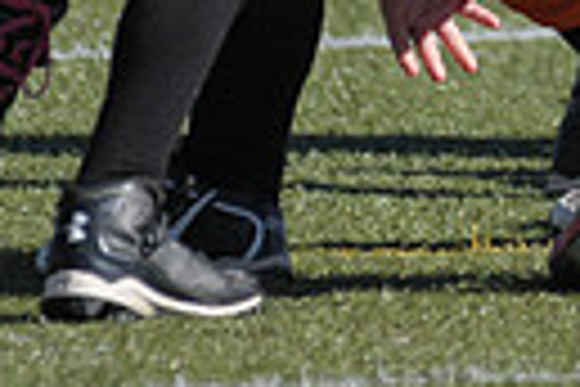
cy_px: -398
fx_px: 32622
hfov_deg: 1.0
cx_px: 818
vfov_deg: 0.7
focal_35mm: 2025
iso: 640
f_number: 4
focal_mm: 300
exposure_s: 1/4000
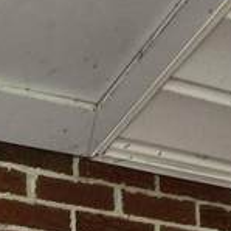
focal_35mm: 74
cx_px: -279
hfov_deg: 15.9
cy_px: 696
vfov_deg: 11.5
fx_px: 559
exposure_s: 1/60
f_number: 2.2
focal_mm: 2.2
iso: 64
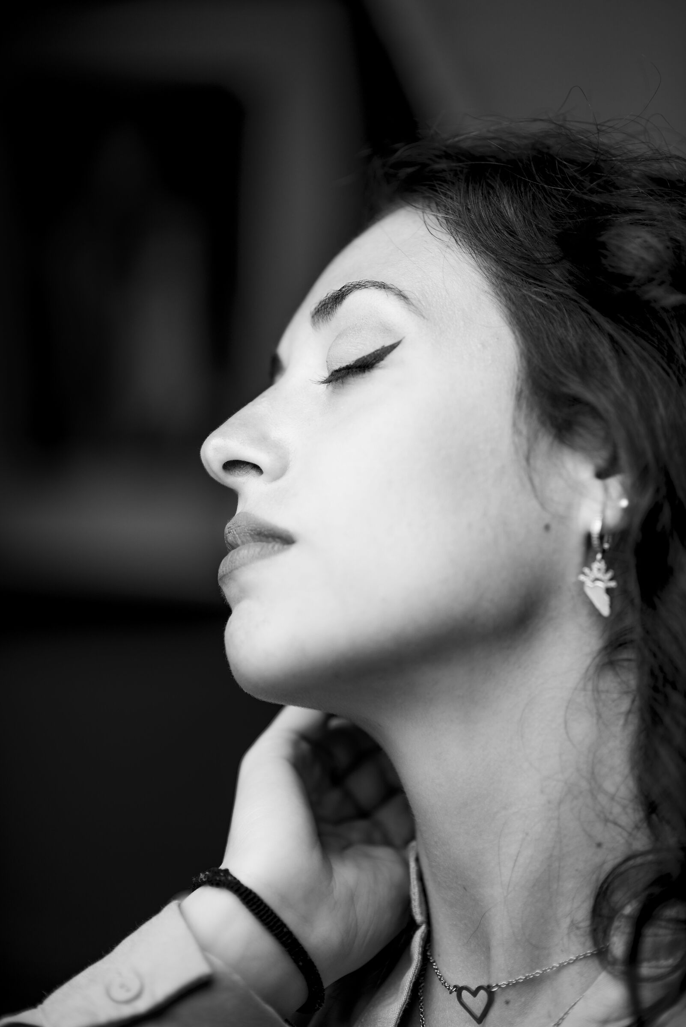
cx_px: 343
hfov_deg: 16.1
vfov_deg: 23.9
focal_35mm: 85
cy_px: 514
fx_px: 2427
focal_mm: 85
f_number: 1.8
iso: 100
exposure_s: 1/400
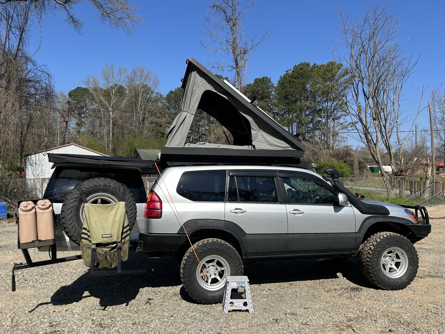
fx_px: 334
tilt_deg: +1.1
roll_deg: -0.8
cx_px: 222
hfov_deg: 67.3
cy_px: 167
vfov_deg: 53.1
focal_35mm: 26
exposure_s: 1/3968
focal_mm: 5.7
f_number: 1.5
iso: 50
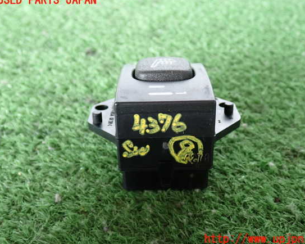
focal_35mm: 41
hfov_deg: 44.8
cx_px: 163
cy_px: 120
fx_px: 370
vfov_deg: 36.5
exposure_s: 1/40
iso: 800
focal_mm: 6.83
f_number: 2.7
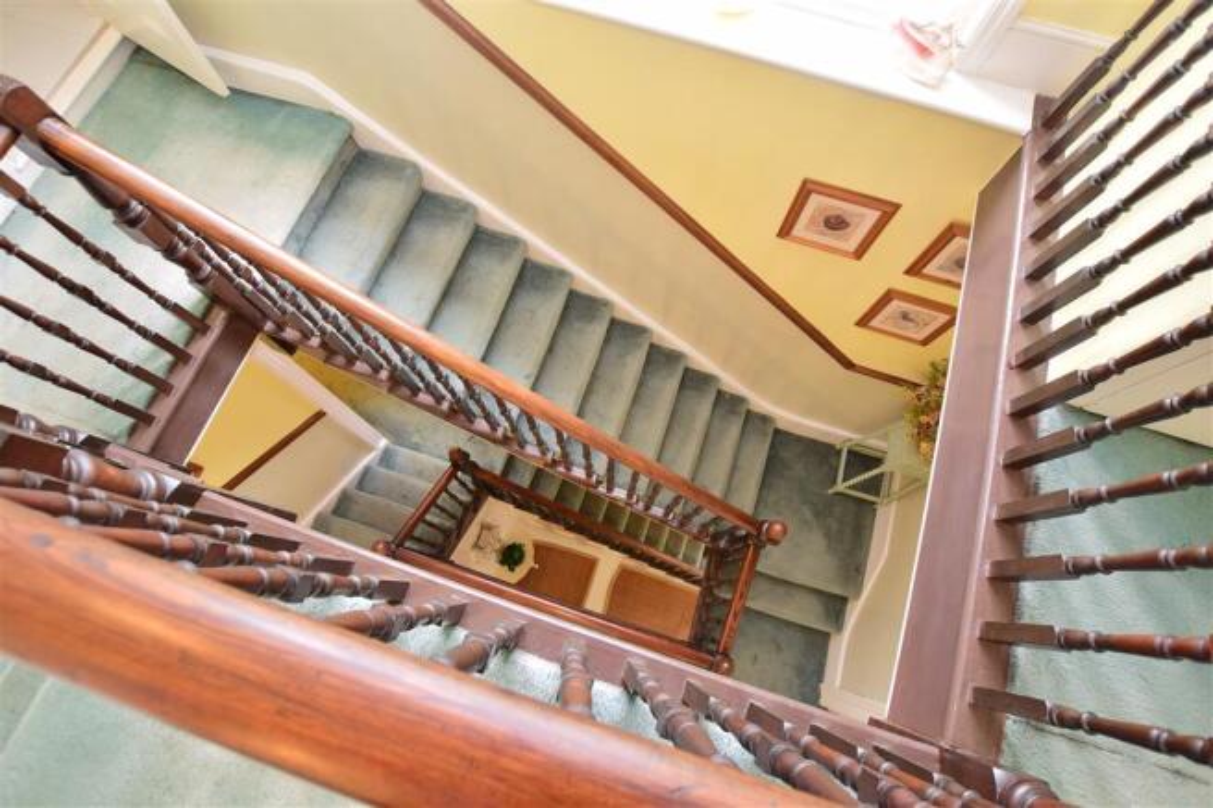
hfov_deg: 100.4
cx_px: 606
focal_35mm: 15
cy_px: 404
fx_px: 505
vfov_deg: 77.3
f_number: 5
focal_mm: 10
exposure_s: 1/3
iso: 200
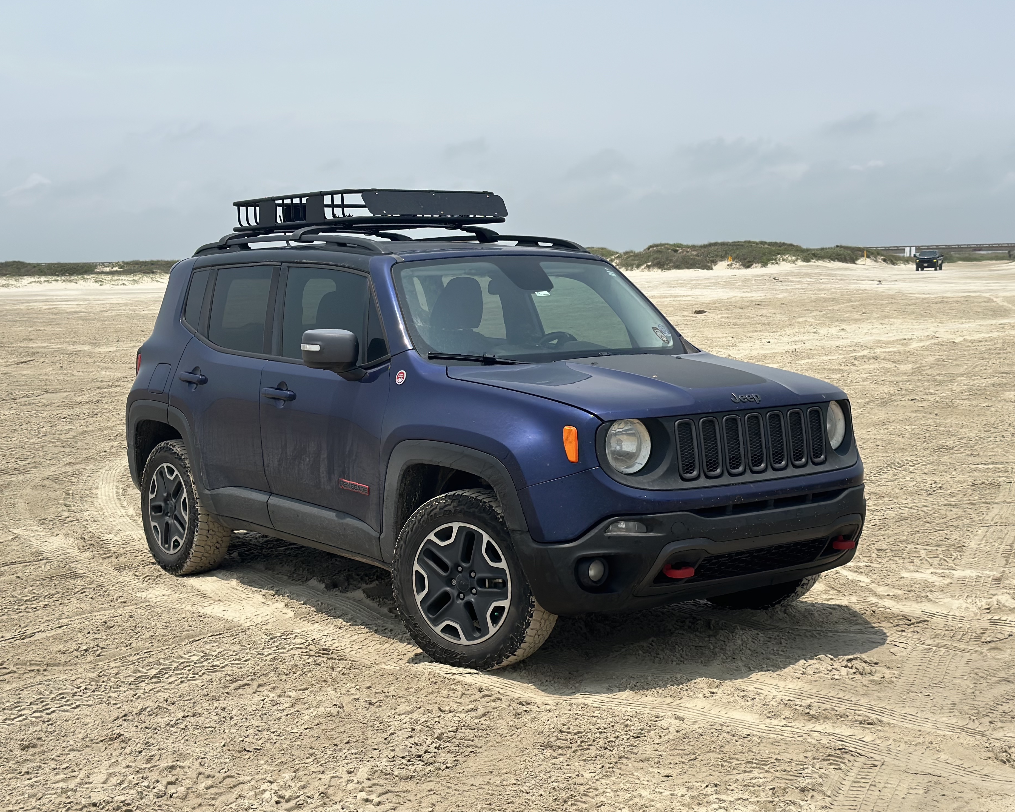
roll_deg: +2.1
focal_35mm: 51
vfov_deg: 29.7
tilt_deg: -6.3
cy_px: 411
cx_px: 472
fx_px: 1532
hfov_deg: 36.6
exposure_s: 1/9804
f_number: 1.78
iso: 100
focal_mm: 6.86
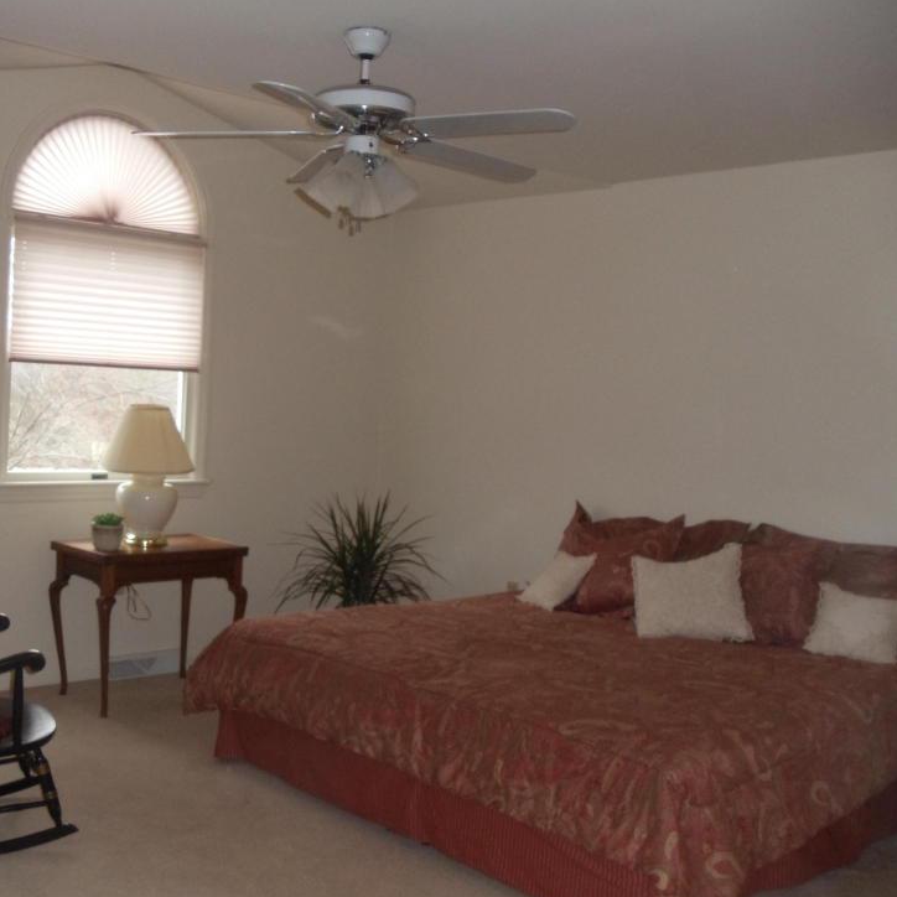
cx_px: 296
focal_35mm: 55
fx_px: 1612
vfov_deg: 31.1
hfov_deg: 30.8
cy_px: 472
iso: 200
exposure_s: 1/30
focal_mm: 6
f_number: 3.5
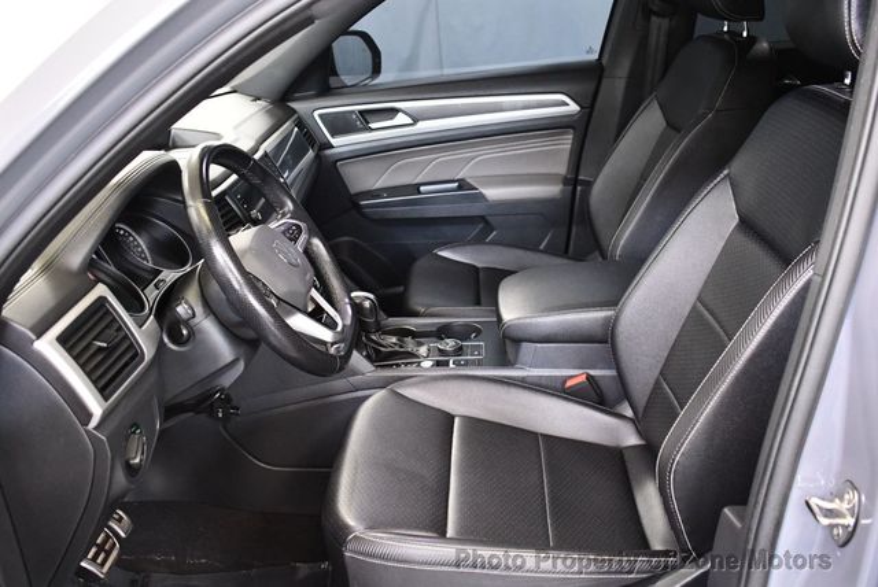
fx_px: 879
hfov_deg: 53.1
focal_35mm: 36
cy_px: 294
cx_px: 439
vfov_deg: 36.9
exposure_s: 1/80
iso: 3200
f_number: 3.5
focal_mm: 18
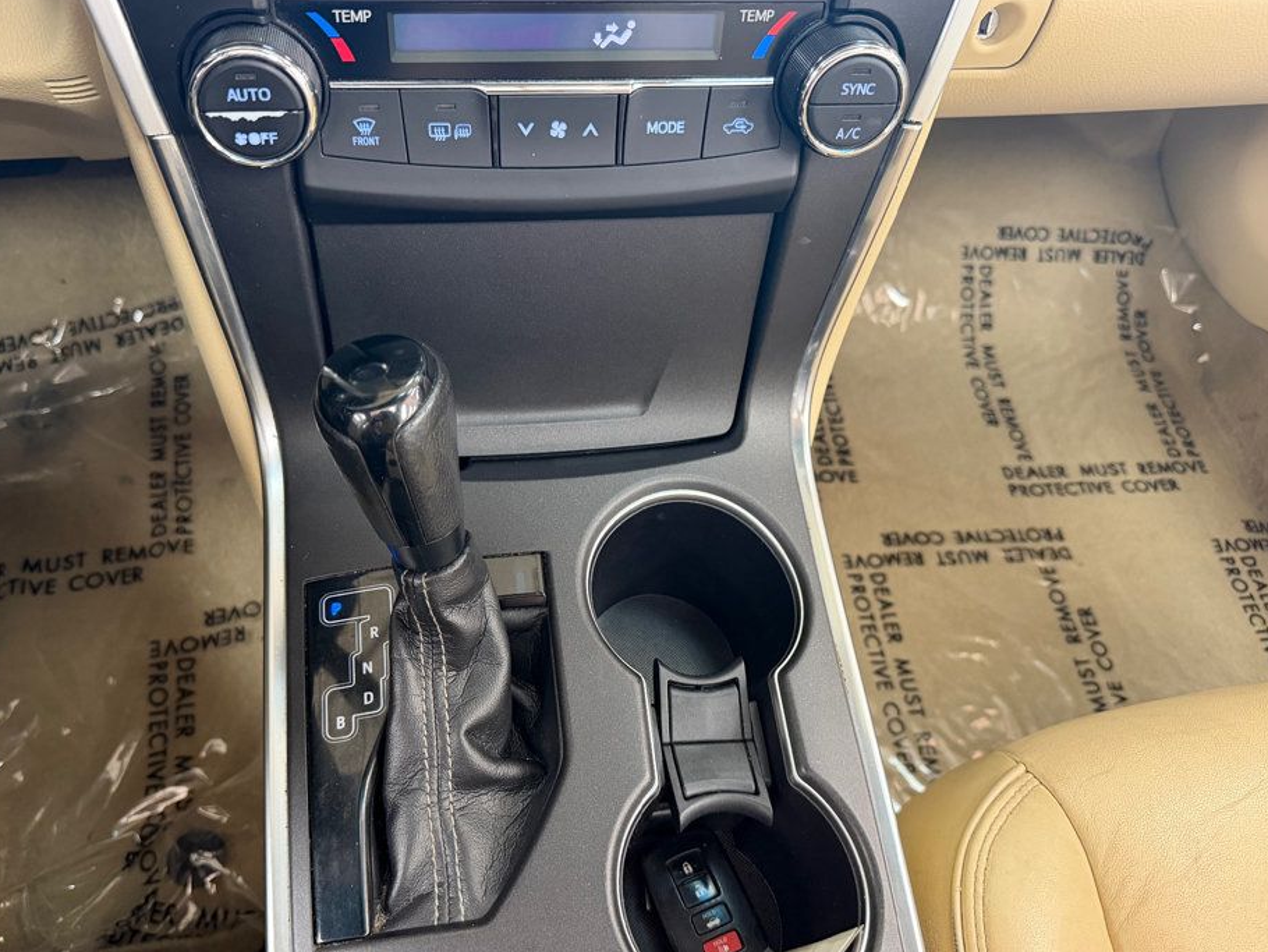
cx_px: 588
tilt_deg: -56.6
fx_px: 989
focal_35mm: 27
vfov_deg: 51.3
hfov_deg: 65.2
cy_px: 506
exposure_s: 1/60
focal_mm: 6.76
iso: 500
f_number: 1.78
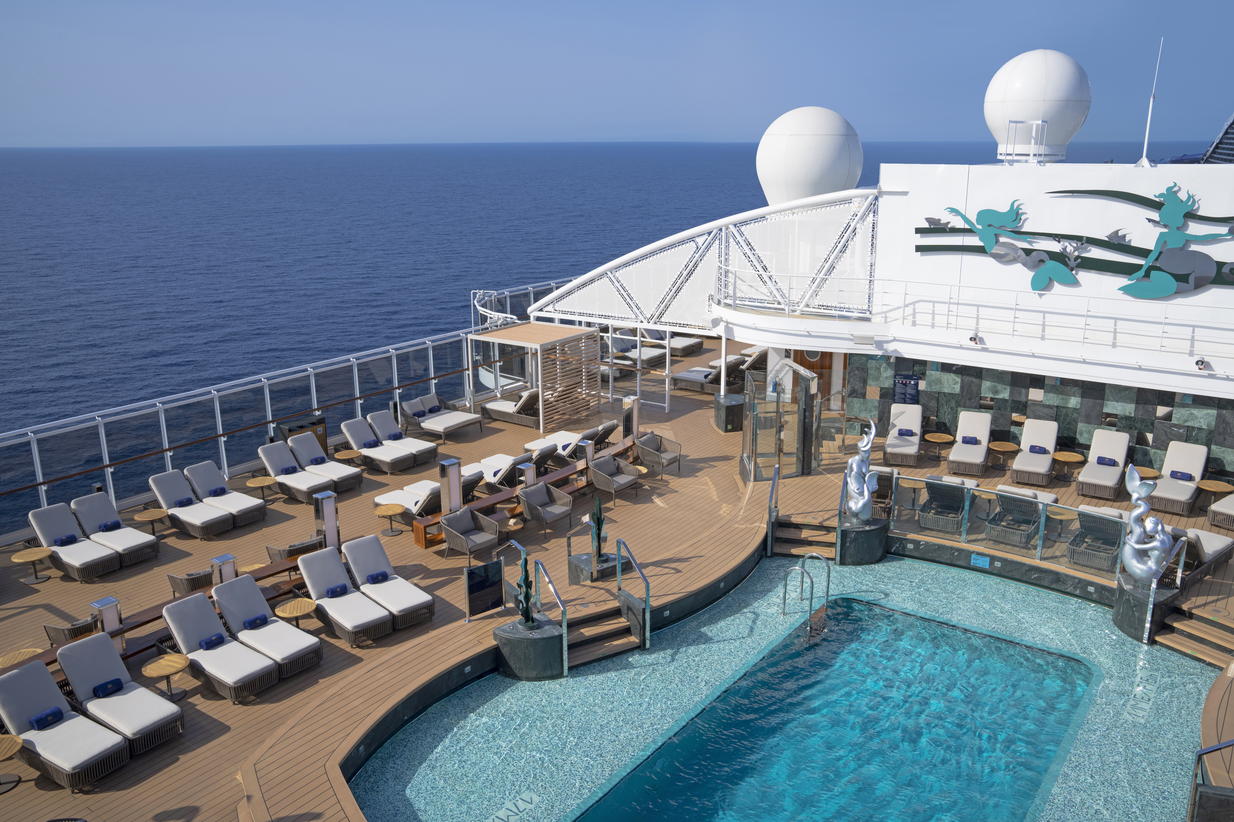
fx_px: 994
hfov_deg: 63.7
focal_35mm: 29
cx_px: 617
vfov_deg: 45.0
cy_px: 411
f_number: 11
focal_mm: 29
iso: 200
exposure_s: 1/200
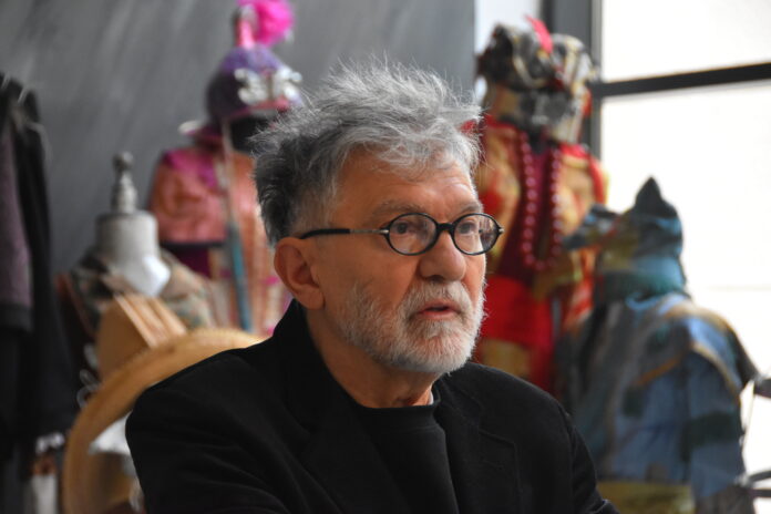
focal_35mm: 142
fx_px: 3052
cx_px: 386
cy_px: 257
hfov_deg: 14.4
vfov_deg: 9.6
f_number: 5.3
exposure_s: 1/160
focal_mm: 95
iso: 2200
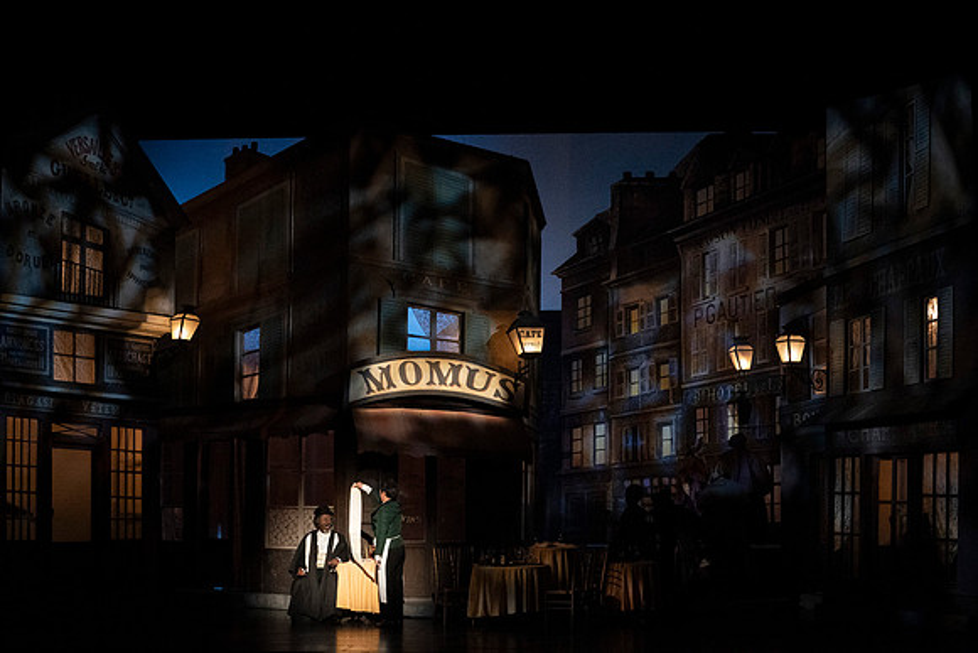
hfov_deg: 28.8
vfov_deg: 19.5
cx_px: 489
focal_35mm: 70
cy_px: 326
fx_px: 1902
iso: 16000
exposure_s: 1/400
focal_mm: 70
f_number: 8
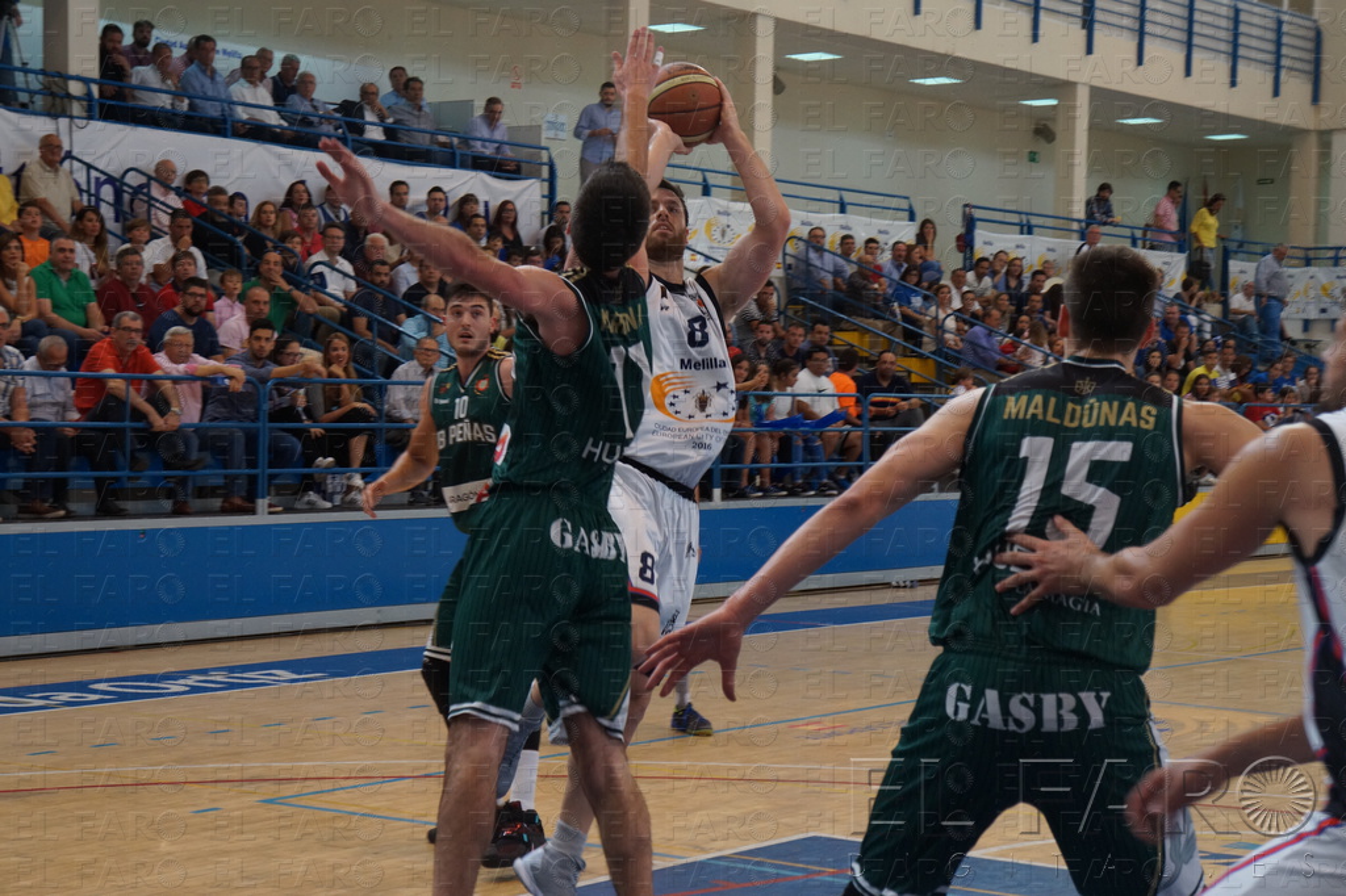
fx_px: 2635
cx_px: 673
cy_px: 448
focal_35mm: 70
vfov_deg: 19.3
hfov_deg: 28.7
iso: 800
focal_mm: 47
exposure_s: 1/200
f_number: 5.6
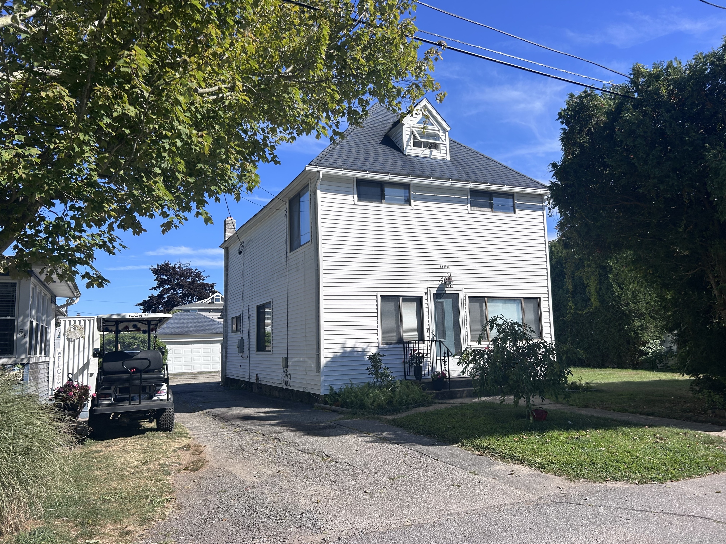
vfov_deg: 53.1
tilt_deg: +8.3
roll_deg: +1.2
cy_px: 272
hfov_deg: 67.3
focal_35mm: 26
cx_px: 363
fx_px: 545
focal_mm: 5.7
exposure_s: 1/4831
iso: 50
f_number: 1.5
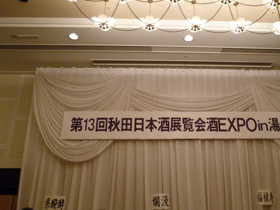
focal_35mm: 33
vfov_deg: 42.9
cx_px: 179
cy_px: 107
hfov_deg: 54.6
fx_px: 267
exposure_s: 1/60
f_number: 2.2
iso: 250
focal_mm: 4.3
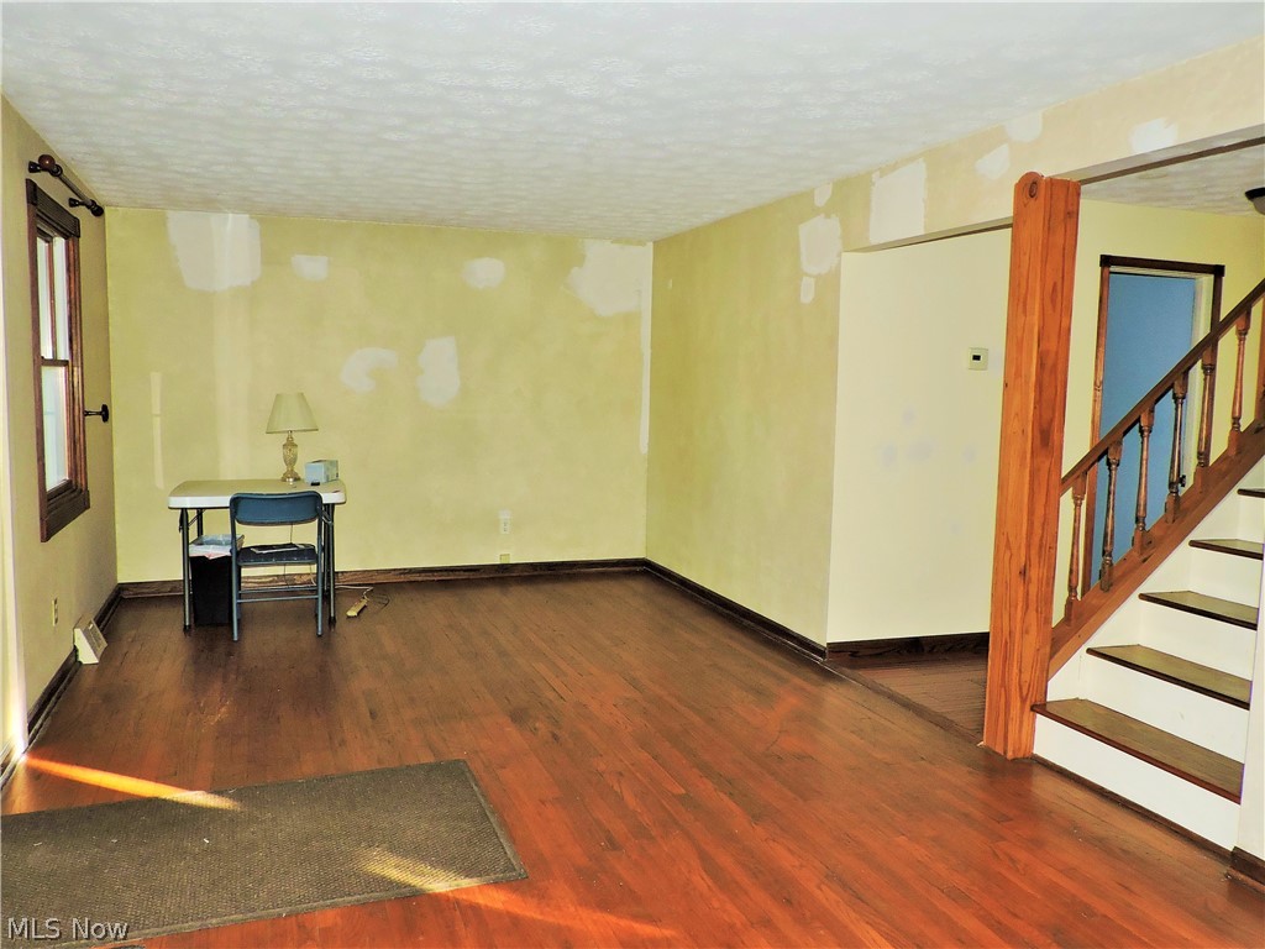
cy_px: 474
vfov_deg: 56.8
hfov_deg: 71.6
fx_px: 877
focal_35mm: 24
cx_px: 632
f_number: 3
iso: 200
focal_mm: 4.3
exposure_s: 1/30
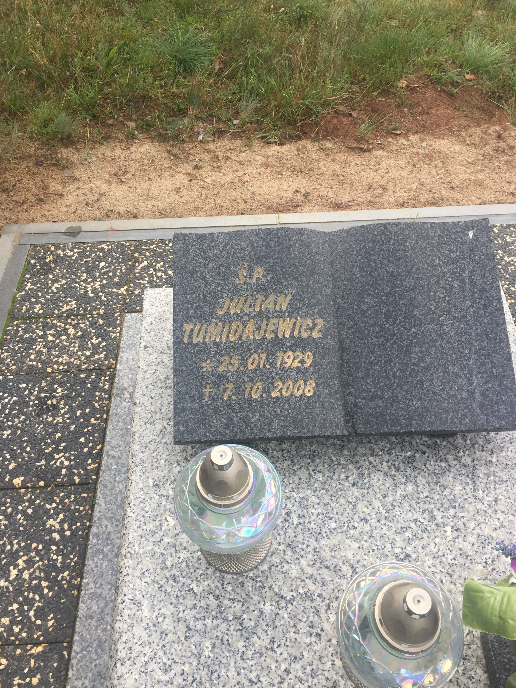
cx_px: 258
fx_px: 576
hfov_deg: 48.2
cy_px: 344
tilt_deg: -47.9
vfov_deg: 61.7
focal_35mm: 29
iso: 32
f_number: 2.2
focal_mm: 4.15
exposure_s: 1/304
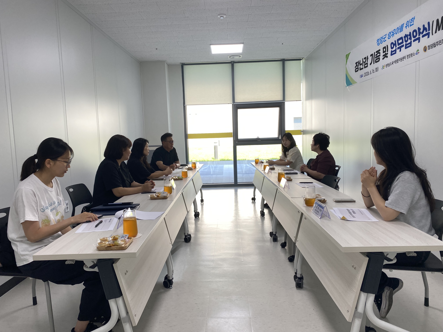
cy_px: 166
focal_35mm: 26
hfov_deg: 67.3
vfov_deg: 53.1
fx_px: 333
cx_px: 222
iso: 40
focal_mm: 4.25
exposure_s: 1/120
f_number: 1.8
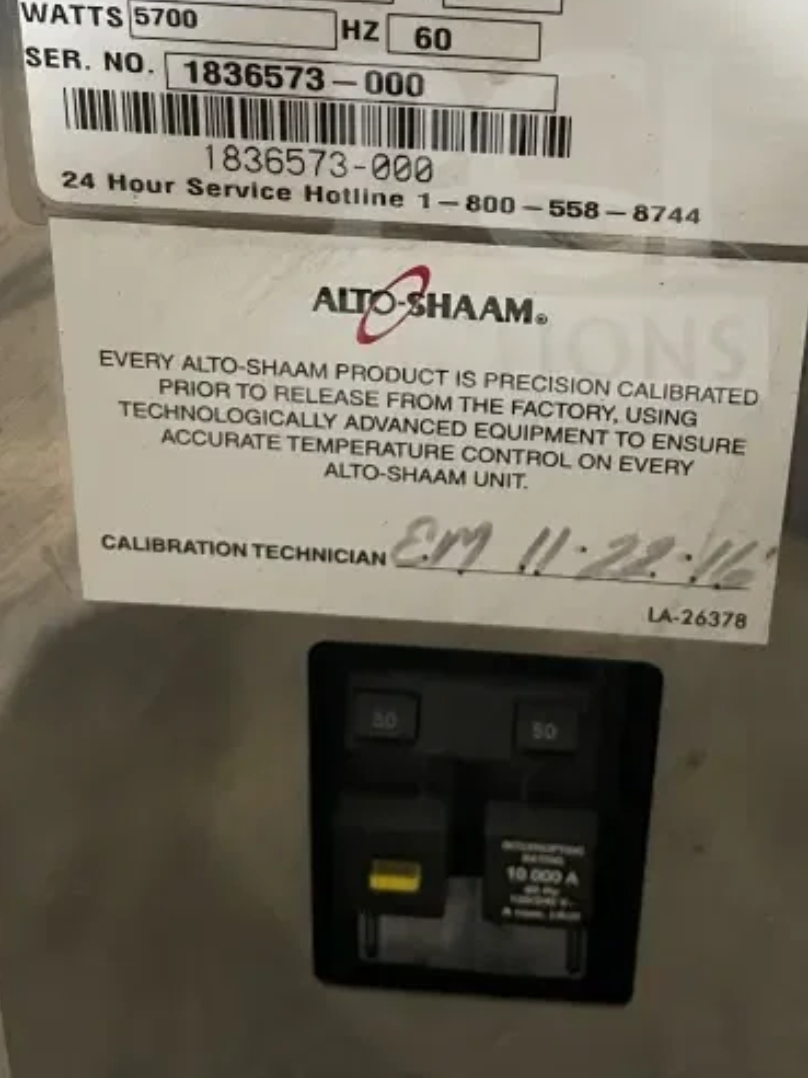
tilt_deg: -21.7
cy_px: 227
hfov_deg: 33.4
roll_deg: -2.2
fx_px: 1338
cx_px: 521
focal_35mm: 43
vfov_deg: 42.1
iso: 640
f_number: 1.6
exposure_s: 1/40
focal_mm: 4.2
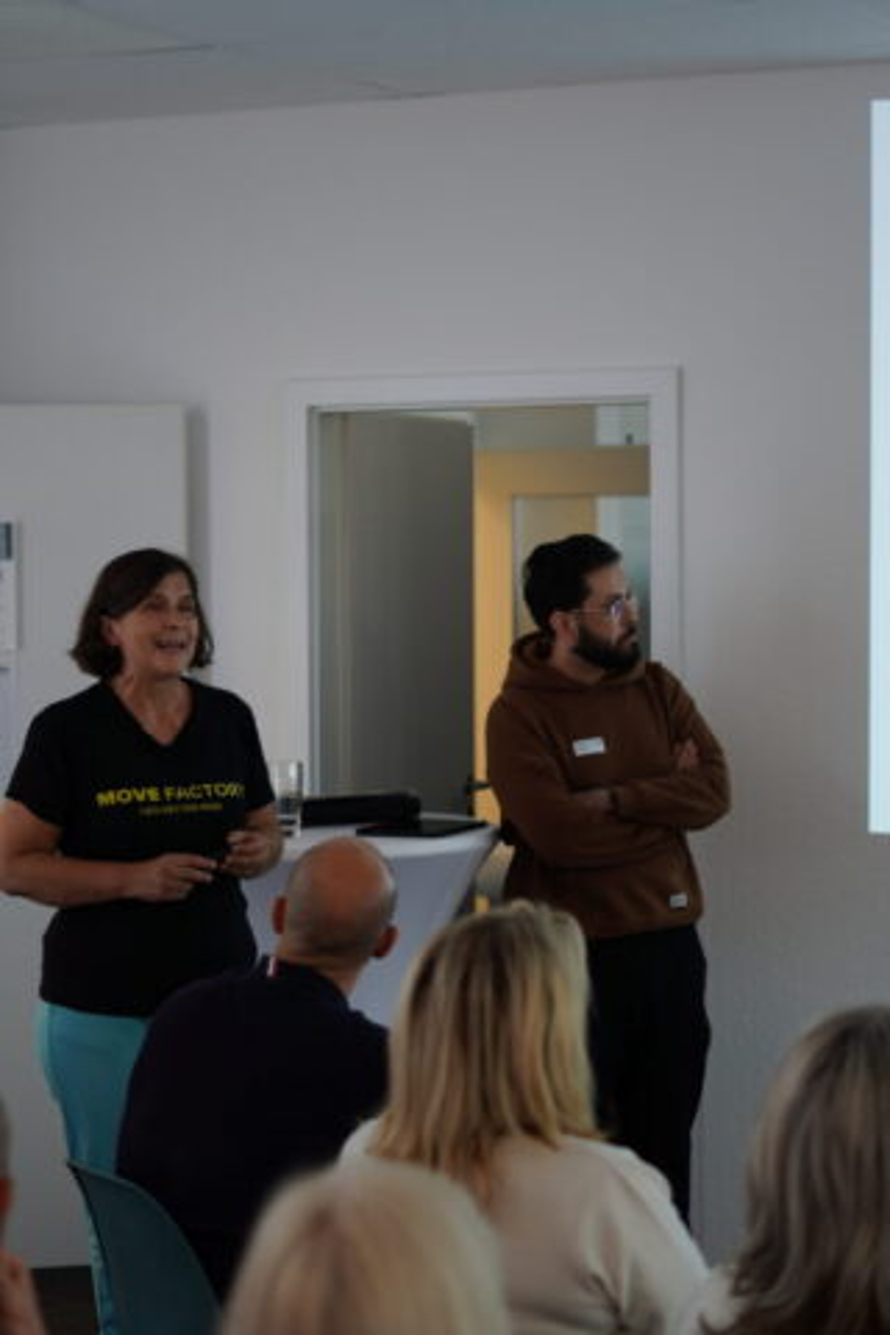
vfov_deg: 27.0
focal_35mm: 75
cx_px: 445
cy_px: 668
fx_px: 2781
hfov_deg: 18.2
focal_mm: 50
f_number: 1.8
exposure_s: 1/80
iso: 100
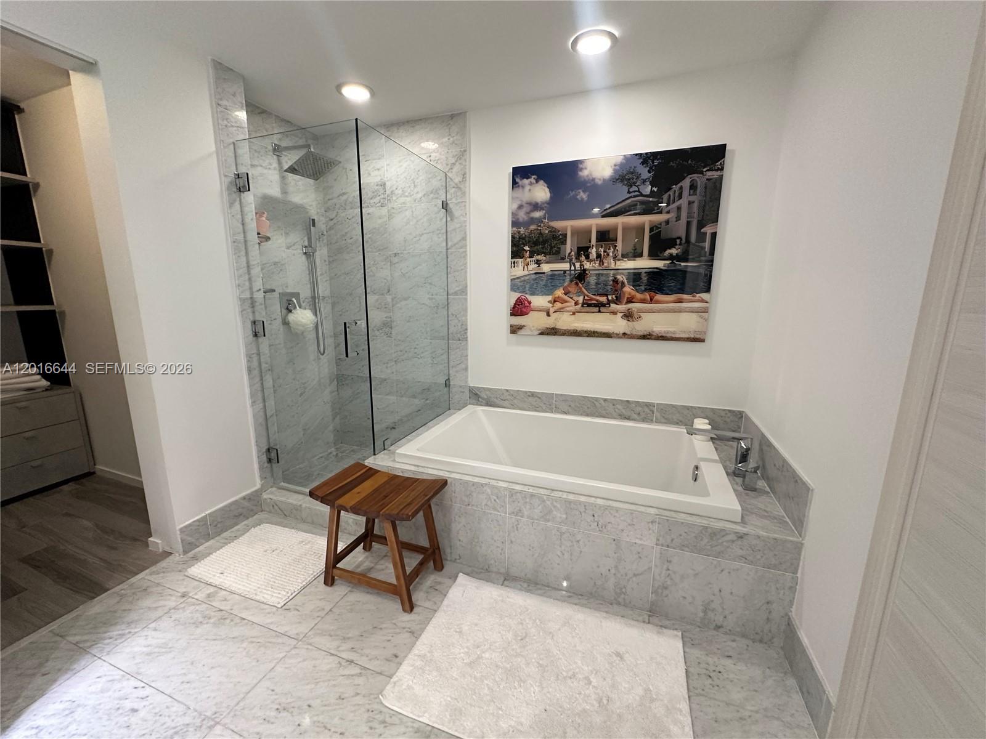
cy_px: 370
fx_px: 399
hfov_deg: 102.1
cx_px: 493
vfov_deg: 85.7
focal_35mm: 14
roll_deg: -0.5
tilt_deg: -10.7
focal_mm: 2.22
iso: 320
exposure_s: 1/60
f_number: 2.2
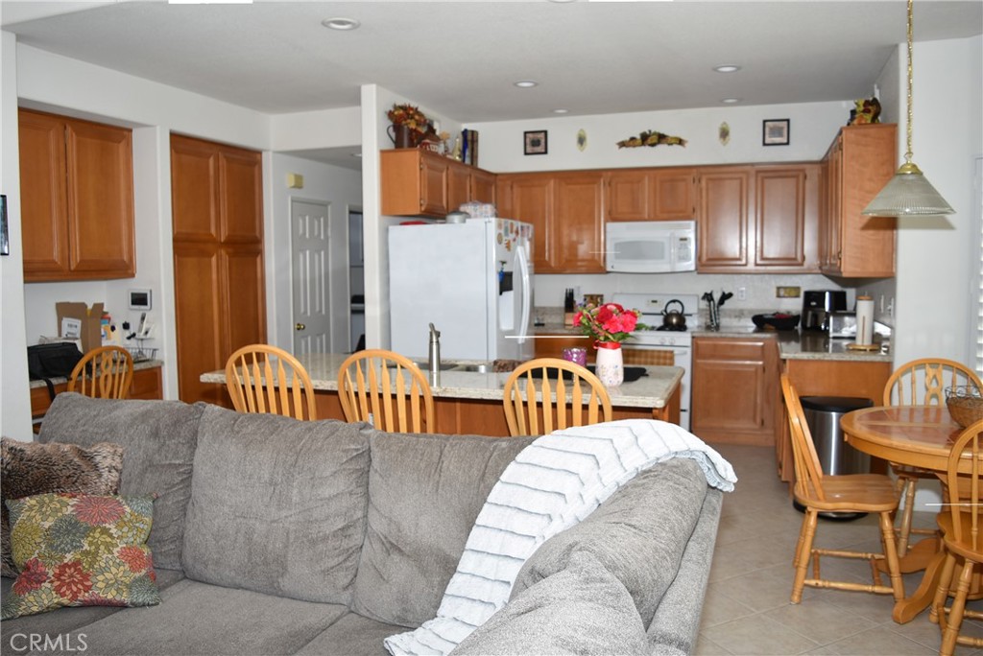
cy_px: 328
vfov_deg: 48.0
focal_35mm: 27
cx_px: 492
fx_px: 738
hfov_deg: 67.4
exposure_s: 1/60
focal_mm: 18
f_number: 4
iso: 100
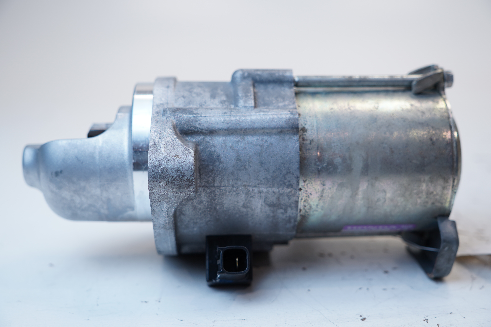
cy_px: 164
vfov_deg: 26.0
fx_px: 709
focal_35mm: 52
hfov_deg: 38.2
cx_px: 246
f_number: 3.2
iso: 100
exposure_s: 1/100
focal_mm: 35
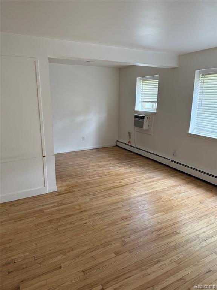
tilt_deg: -14.8
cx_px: 108
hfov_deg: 56.8
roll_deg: -1.6
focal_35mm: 24
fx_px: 201
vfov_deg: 71.6
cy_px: 145
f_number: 1.78
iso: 200
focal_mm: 6.76
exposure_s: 1/87
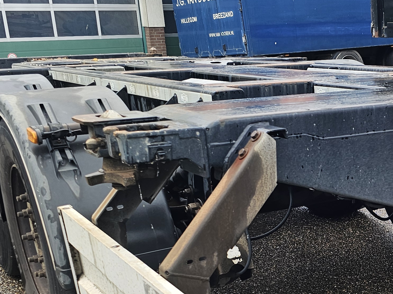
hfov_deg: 29.4
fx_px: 704
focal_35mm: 62
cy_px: 249
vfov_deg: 23.2
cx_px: 381
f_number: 1.7
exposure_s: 1/180
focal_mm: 6.3
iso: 25
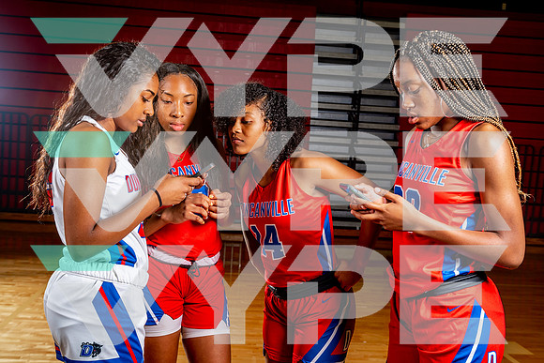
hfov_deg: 46.4
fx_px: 635
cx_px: 272
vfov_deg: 31.9
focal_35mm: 42
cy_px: 182
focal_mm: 42
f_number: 5.6
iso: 100
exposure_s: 1/125
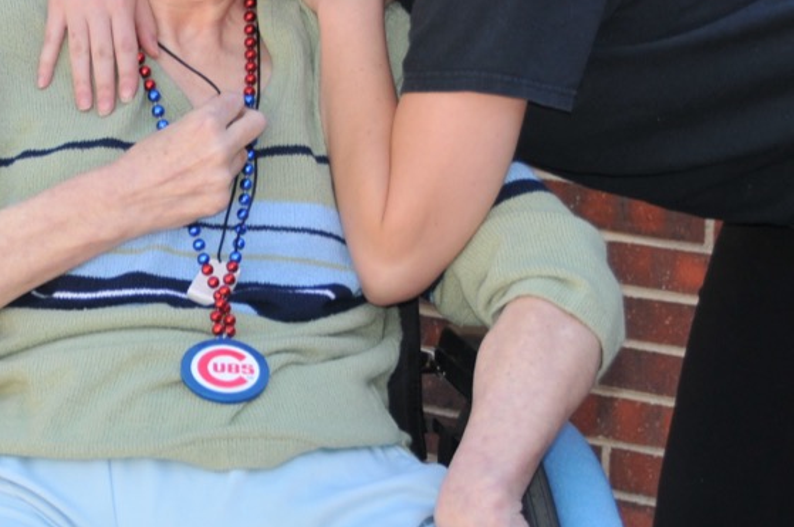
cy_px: 239
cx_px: 112
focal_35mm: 189
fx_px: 4162
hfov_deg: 10.8
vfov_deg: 7.2
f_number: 4.5
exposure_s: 1/250
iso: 200
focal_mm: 44
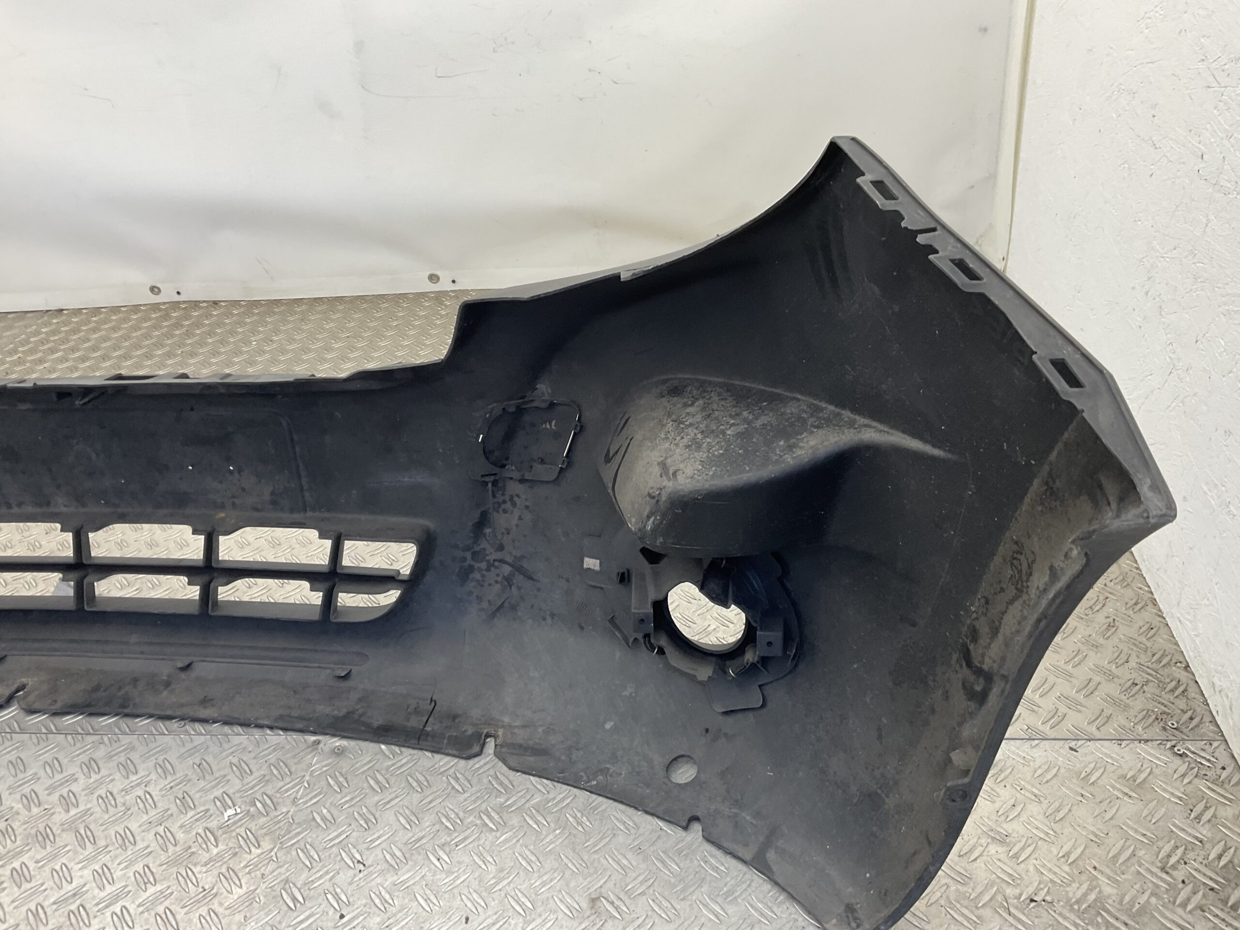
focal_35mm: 29
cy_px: 465
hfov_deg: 61.7
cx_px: 620
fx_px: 1039
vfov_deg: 48.2
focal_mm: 3
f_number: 1.8
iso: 50
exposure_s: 1/120
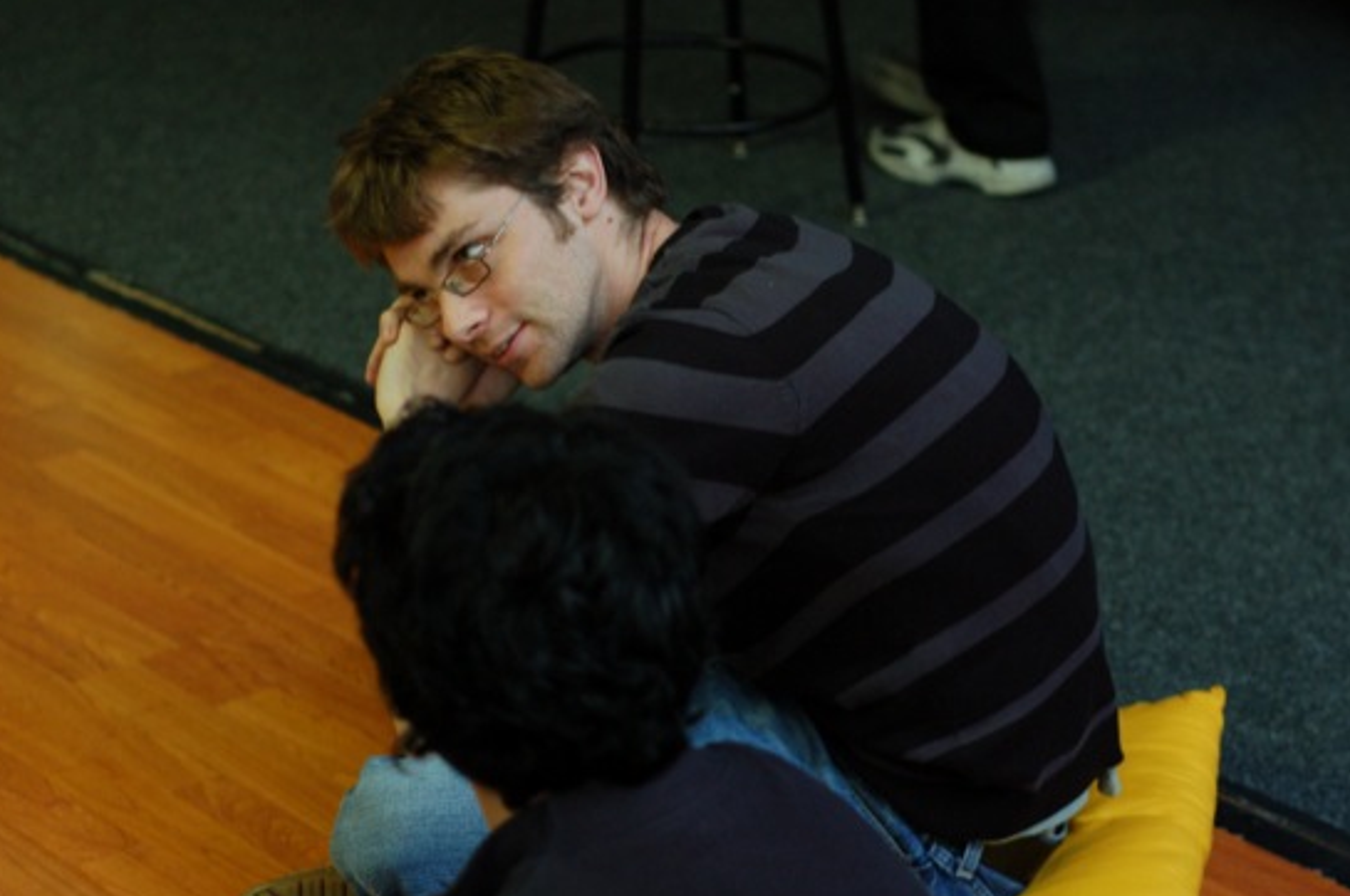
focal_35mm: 88
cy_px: 484
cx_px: 775
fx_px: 3296
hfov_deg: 23.1
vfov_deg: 15.5
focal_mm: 50
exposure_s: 1/40
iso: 800
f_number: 3.2
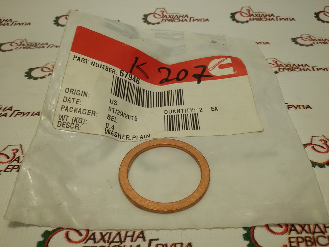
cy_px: 124
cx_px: 164
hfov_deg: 58.4
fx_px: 295
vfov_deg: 45.4
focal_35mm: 31
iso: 40
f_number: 2.4
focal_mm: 2.93
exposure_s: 1/106
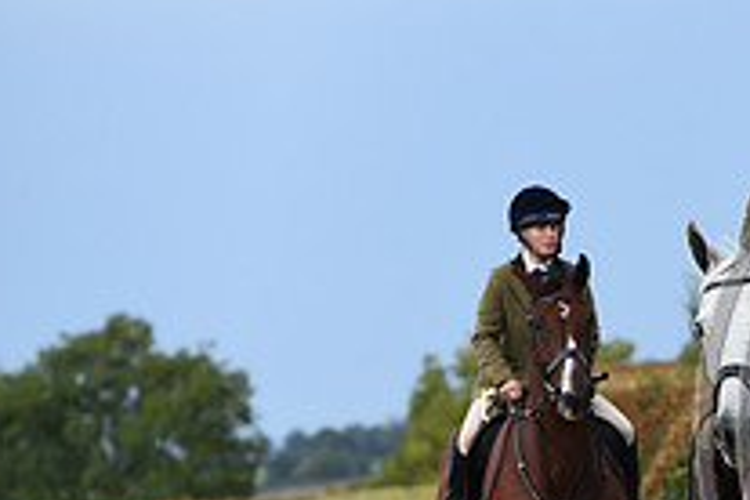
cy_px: 377
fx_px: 9645
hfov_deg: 4.4
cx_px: 1029
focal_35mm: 463
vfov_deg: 3.0
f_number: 5
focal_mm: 165
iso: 280
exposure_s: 1/640
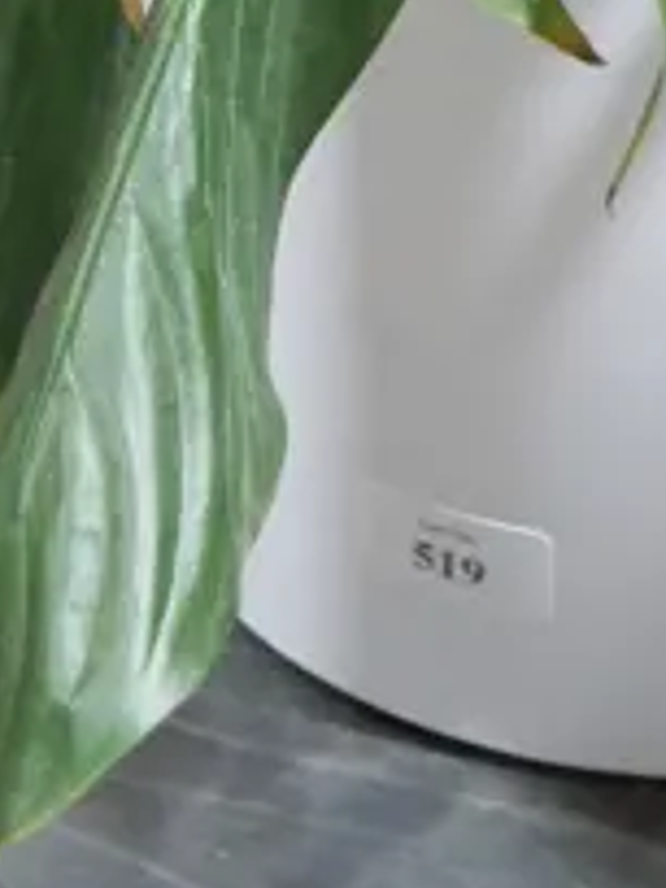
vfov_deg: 8.8
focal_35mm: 201
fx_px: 5156
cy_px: -1315
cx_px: 803
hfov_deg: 7.3
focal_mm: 20
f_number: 4.4
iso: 1000
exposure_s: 1/60
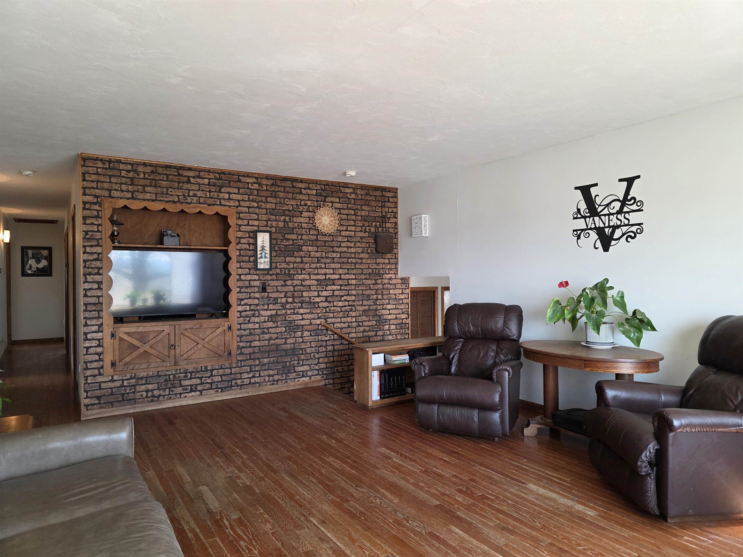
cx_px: 372
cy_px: 278
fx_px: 494
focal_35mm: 23
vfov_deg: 58.9
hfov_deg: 73.9
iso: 200
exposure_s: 1/120
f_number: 1.7
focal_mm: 6.3
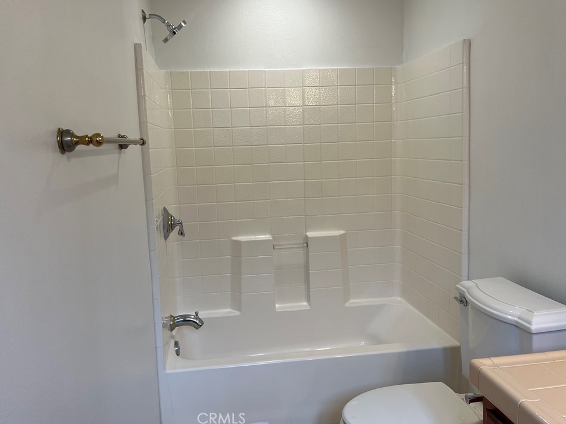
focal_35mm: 28
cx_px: 262
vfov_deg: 49.7
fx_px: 458
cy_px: 199
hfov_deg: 63.4
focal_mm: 5.7
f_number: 1.5
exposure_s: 1/120
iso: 40
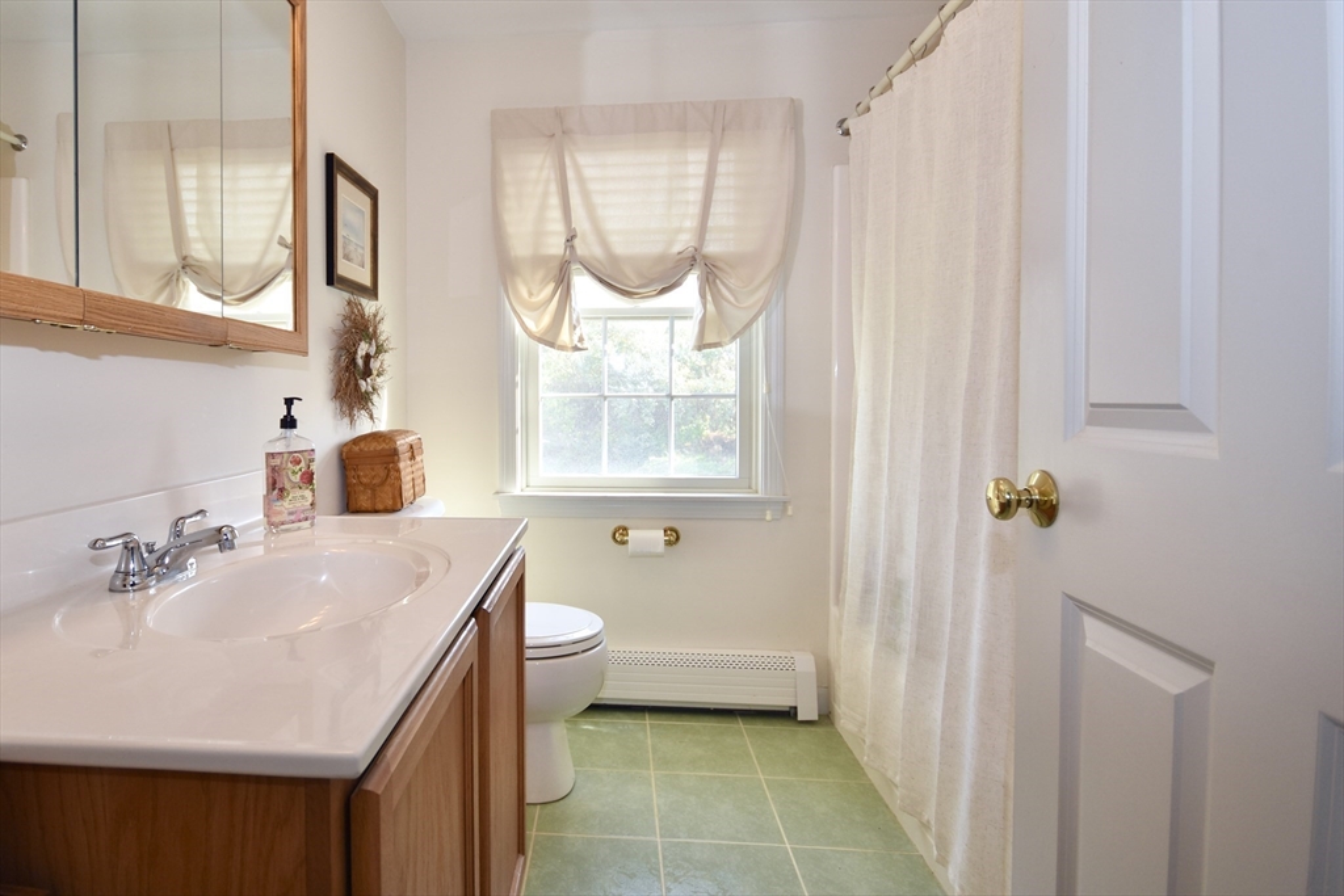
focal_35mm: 15
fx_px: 560
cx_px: 672
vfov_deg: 77.3
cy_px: 448
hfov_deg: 100.4
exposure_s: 1/80
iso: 200
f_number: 4.5
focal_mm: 10
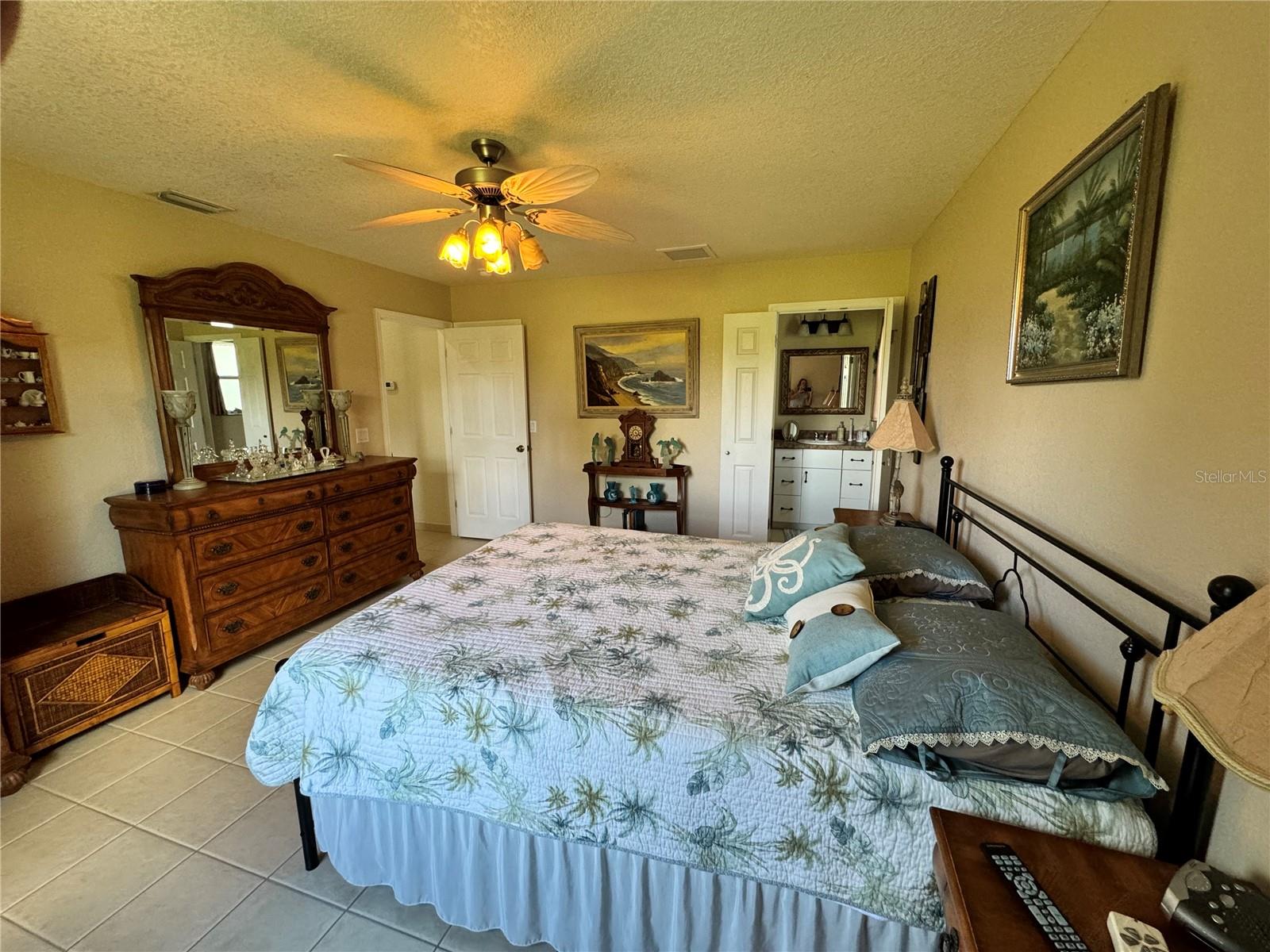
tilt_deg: -10.7
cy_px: 476
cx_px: 635
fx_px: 514
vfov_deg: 85.7
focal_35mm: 14
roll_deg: +0.3
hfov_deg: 102.1
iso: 250
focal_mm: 2.22
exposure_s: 1/120
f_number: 2.2
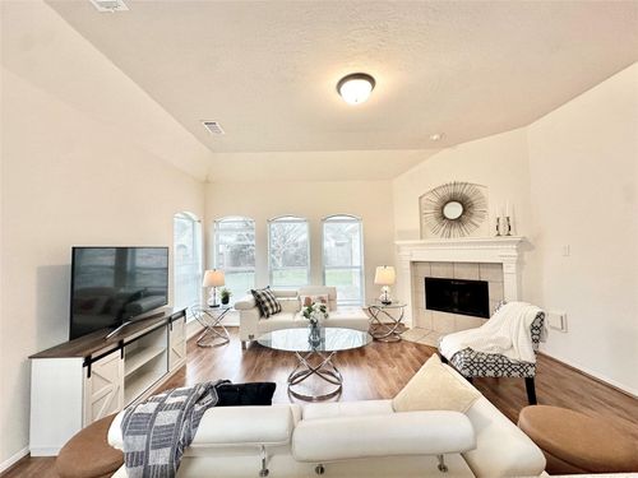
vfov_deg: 85.7
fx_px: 258
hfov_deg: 102.1
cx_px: 319
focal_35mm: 14
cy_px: 239
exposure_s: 1/120
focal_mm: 2.22
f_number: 2.2
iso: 125
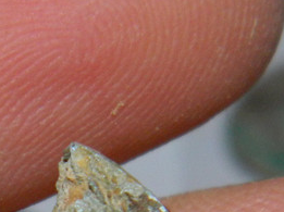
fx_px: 2818
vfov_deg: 4.3
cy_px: 362
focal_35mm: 344
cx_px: -13
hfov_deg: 5.8
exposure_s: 1/50
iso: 200
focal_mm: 15.1
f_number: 11.9
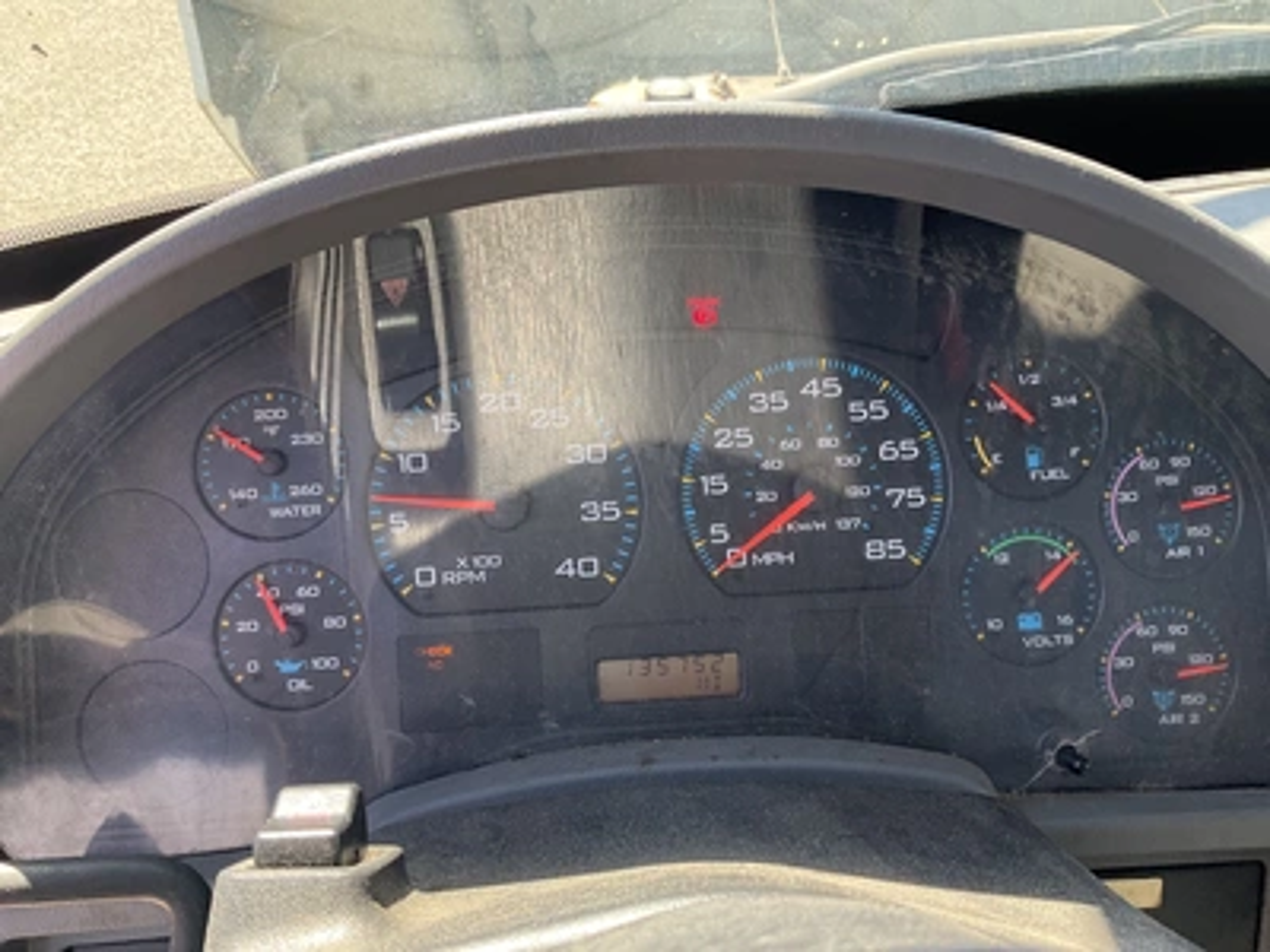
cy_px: 476
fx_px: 1064
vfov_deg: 48.2
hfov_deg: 61.7
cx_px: 635
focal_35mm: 29
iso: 32
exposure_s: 1/122
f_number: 1.8
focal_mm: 3
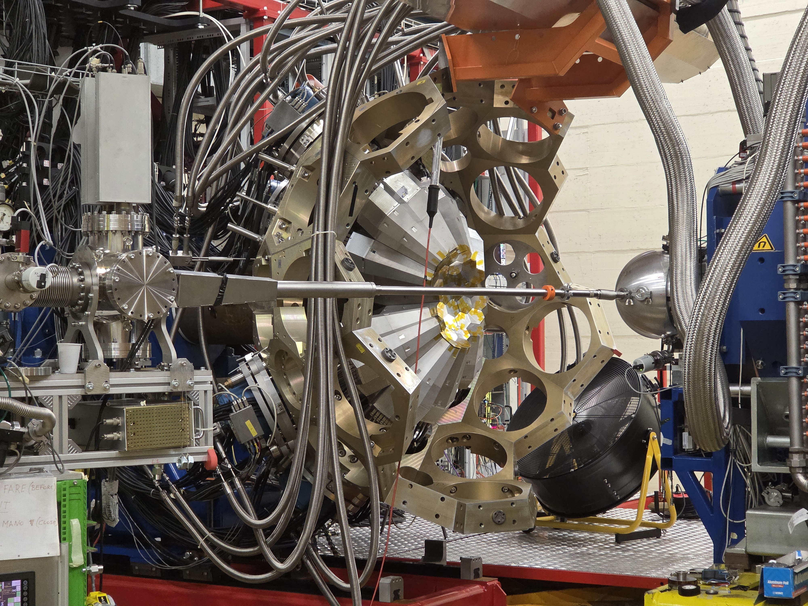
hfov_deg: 28.2
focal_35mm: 69
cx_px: 404
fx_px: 1611
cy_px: 303
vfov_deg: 21.3
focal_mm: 7
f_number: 2.4
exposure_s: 1/33.3
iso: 320
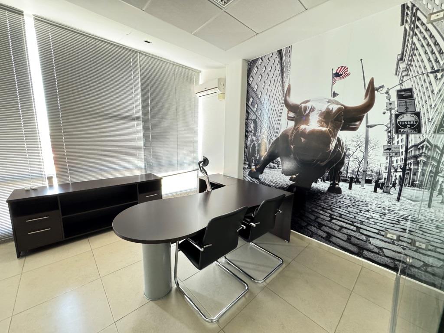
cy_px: 166
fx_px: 180
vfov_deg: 85.7
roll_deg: -1.2
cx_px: 222
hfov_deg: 102.1
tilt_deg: -9.0
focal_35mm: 14
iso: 800
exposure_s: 1/60
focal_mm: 2.22
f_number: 2.2
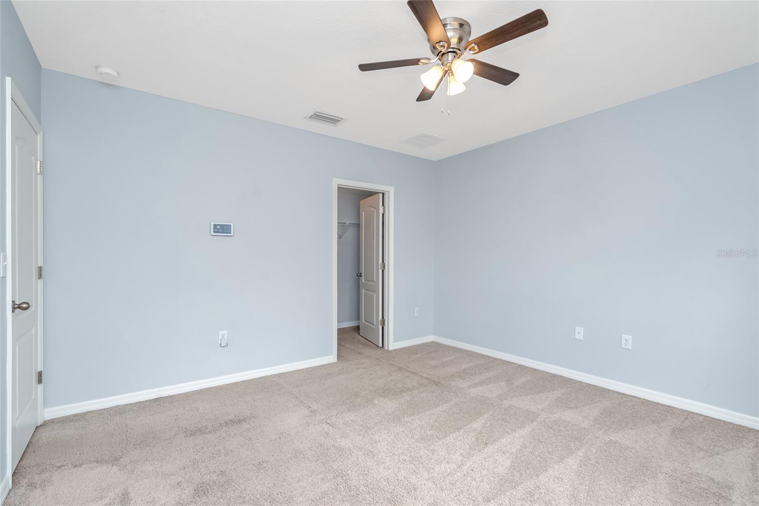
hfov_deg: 96.7
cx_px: 380
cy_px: 253
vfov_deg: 73.7
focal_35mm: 16
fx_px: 337
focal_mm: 16
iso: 400
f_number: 6.7
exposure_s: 1/60
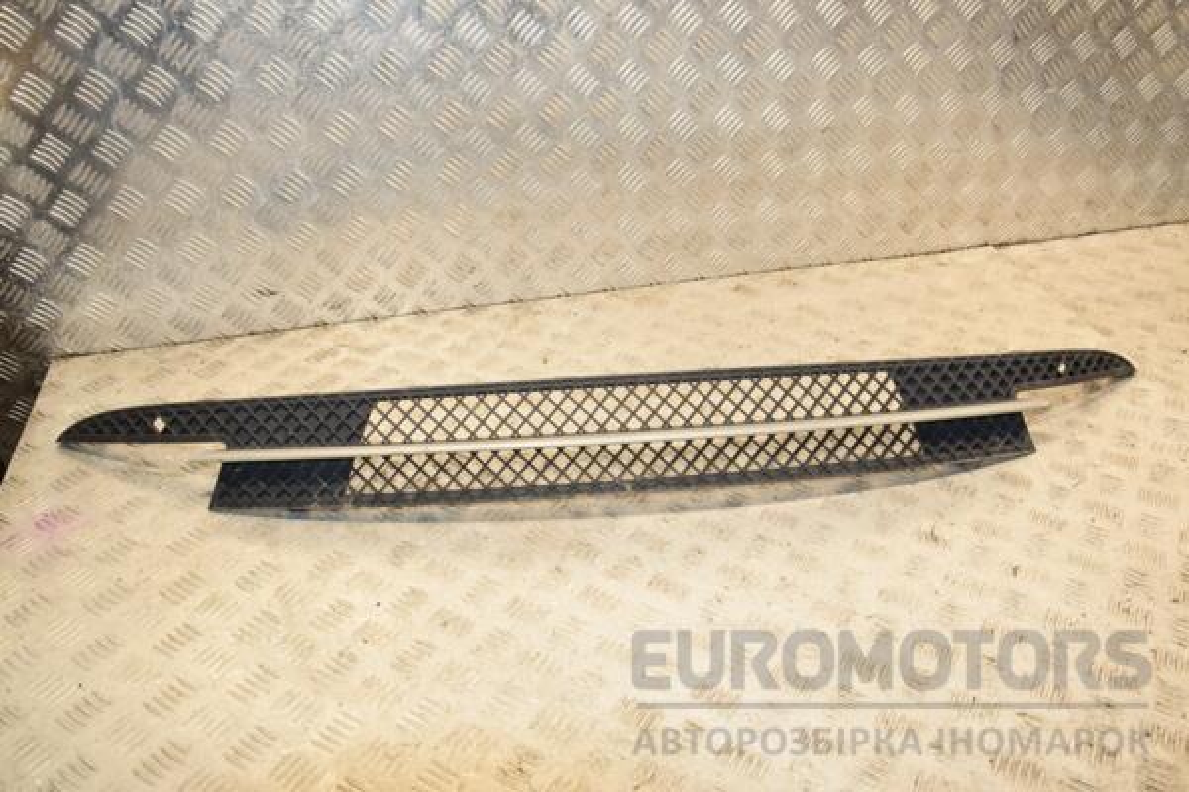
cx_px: 594
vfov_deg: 41.7
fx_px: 1040
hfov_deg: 59.5
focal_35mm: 32
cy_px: 396
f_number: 7.1
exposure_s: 1/200
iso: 800
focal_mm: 21
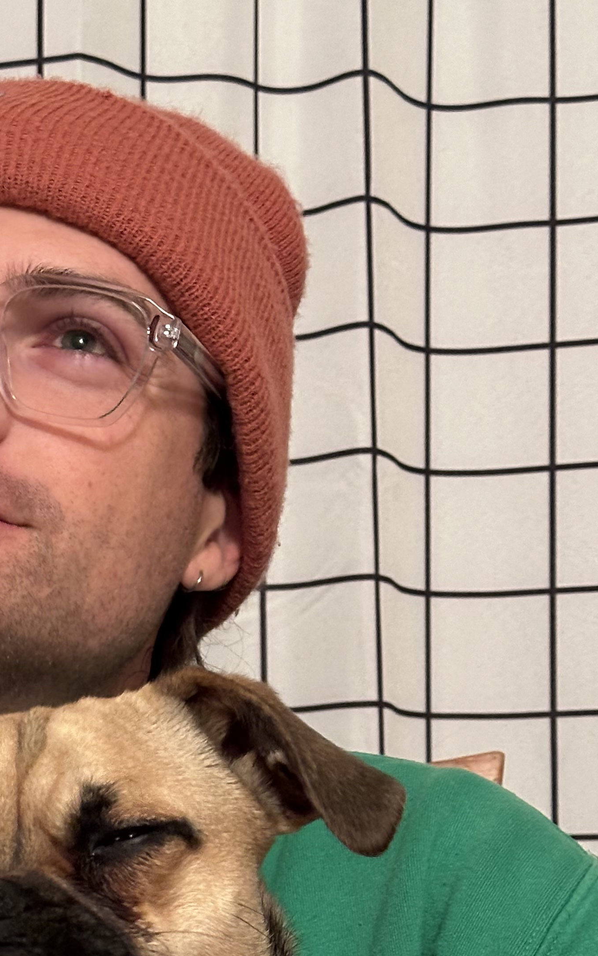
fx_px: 2476
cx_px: 52
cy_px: 801
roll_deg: -2.5
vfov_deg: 21.5
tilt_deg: -0.2
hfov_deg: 13.6
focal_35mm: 95
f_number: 1.78
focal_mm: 6.86
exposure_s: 1/30
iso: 640
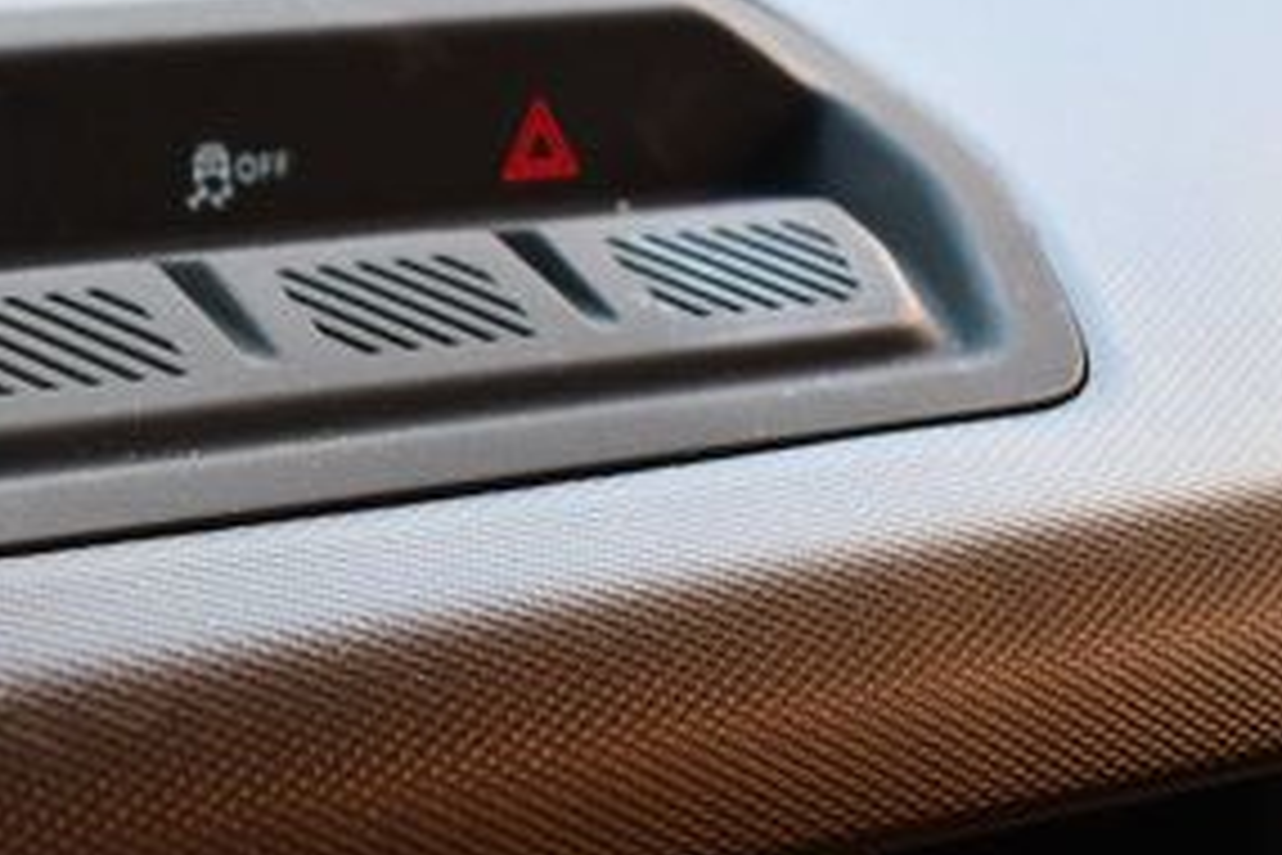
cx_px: -85
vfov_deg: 13.5
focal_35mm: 101
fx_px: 3596
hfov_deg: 19.5
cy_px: 349
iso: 1250
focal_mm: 30
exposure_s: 1/125
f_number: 4.2
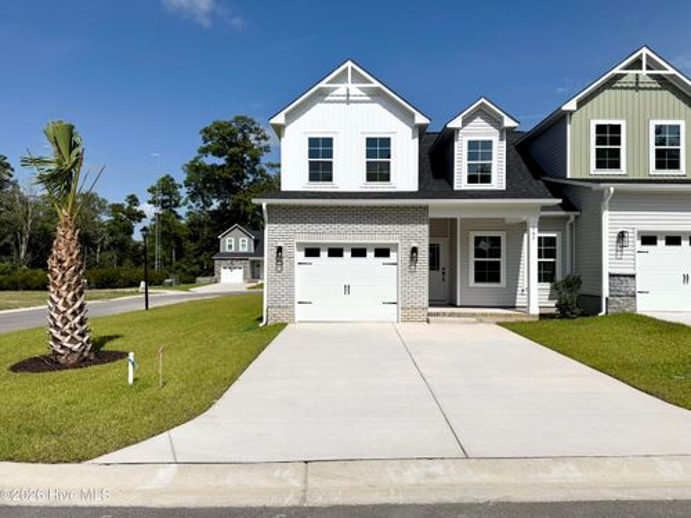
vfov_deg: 56.8
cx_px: 346
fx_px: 479
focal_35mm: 24
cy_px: 259
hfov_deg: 71.6
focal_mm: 6.76
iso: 80
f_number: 1.78
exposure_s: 1/12346
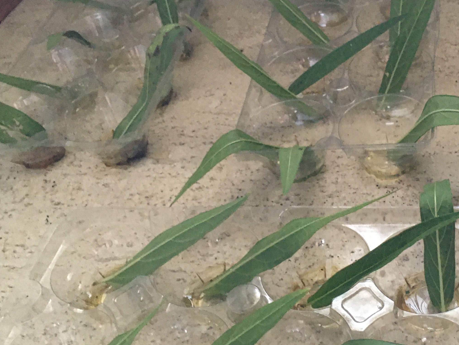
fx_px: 769
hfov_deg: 32.4
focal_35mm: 58
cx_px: 362
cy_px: 135
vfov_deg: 25.2
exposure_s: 1/20
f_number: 2.2
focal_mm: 4.15
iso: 200
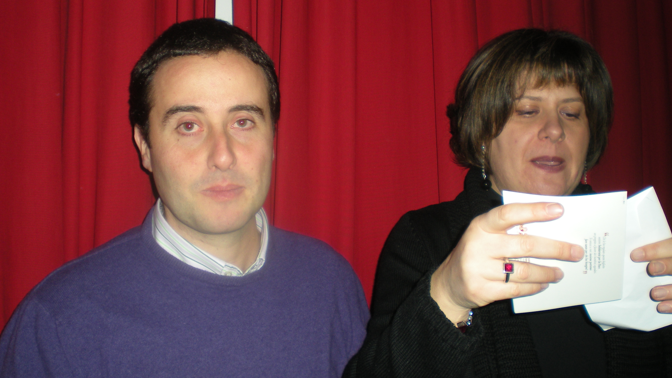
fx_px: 748
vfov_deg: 28.3
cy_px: 146
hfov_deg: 48.4
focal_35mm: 42
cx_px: 339
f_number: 3.1
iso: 92
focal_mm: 6.3
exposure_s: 1/60
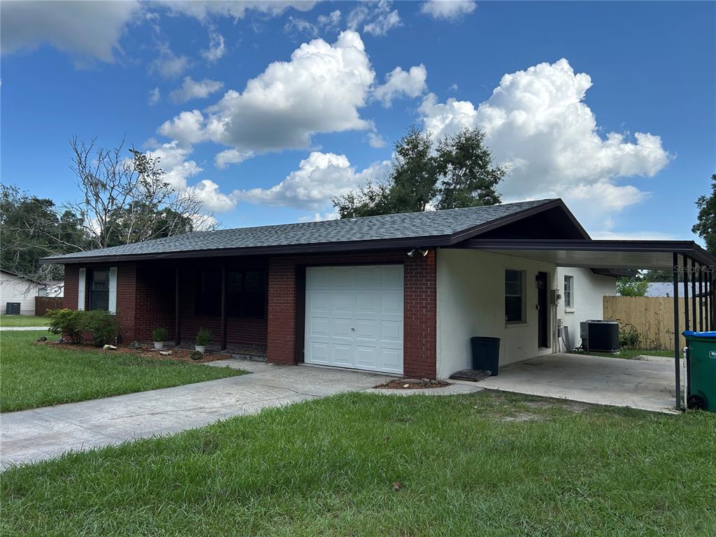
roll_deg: -0.7
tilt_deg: +3.1
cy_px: 268
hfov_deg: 67.3
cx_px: 358
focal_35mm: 26
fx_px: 538
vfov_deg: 53.1
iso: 50
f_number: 1.5
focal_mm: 5.7
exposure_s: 1/3571
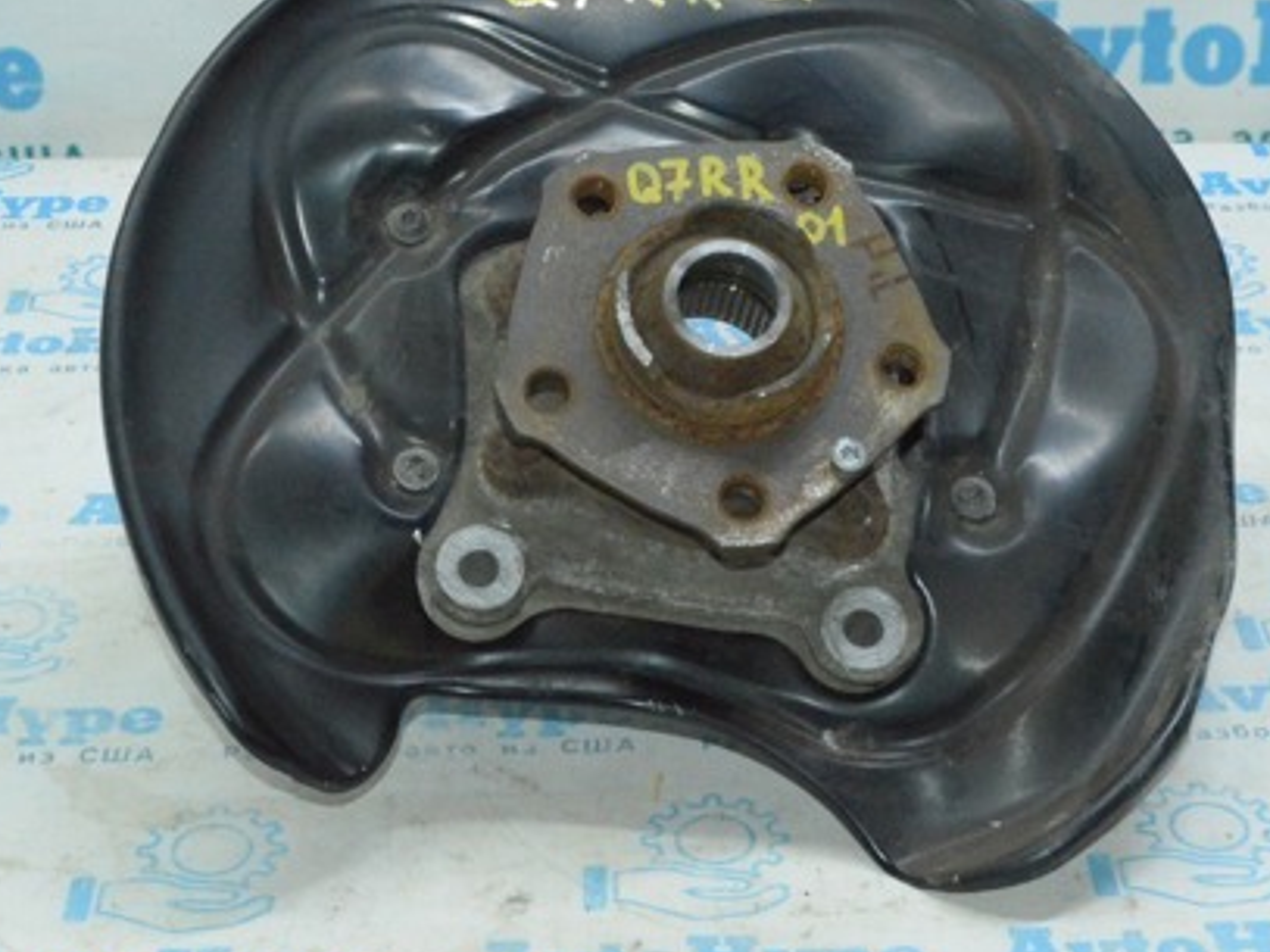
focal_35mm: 77
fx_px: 2824
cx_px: 699
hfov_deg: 25.3
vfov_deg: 19.1
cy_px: 410
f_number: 16
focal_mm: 34
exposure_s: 1/125
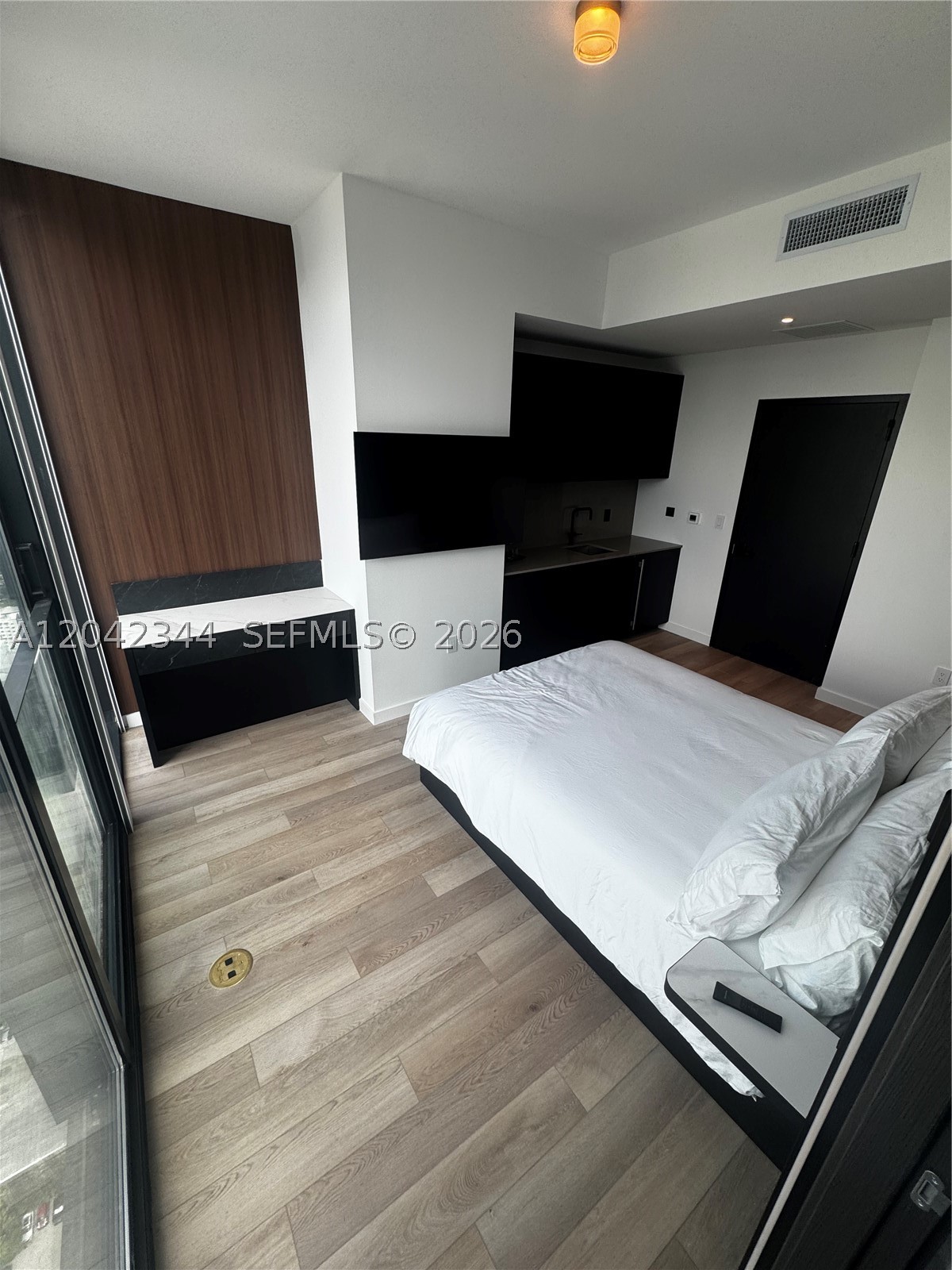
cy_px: 635
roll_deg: -0.7
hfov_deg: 85.7
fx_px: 513
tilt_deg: -21.1
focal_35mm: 14
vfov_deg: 102.1
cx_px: 476
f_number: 2.2
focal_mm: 2.22
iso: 40
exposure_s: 1/188
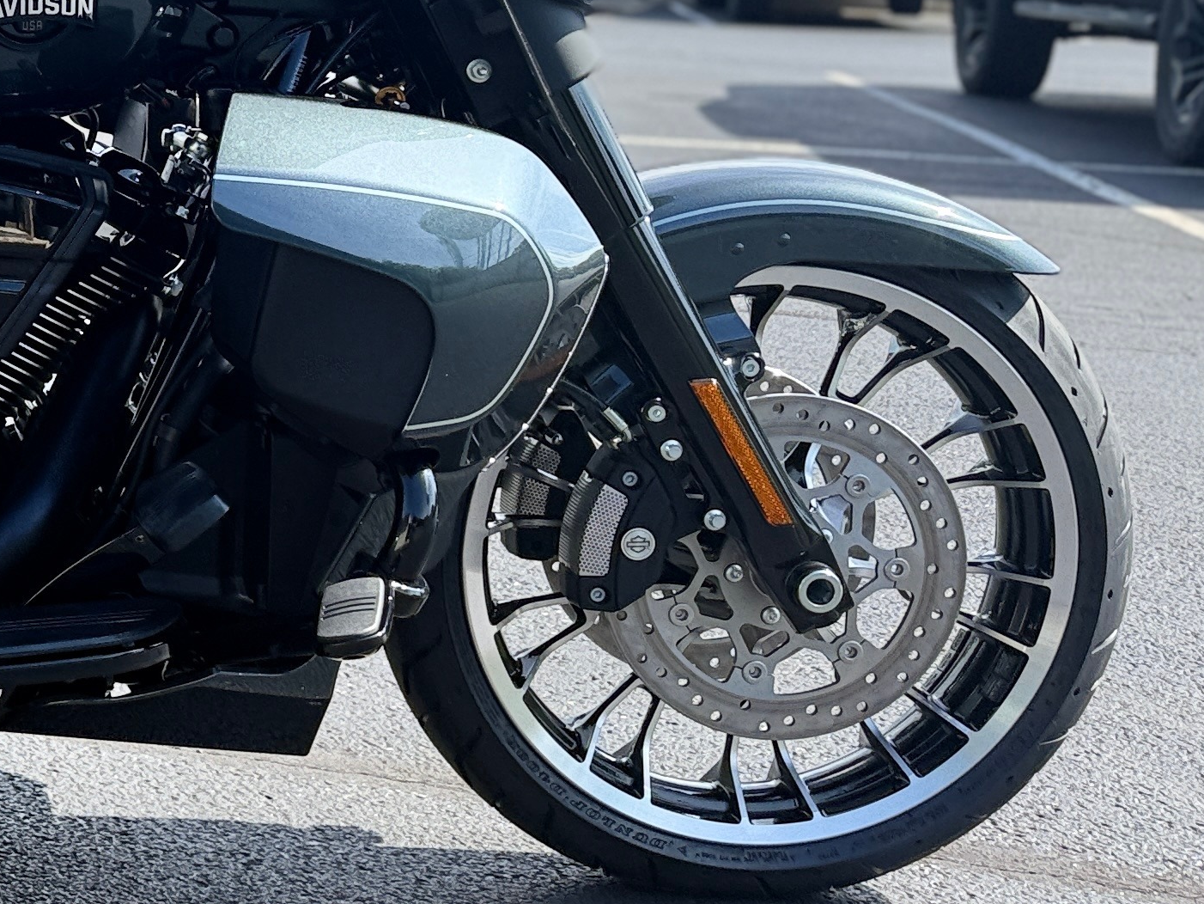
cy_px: 211
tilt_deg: -9.8
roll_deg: -2.7
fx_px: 2400
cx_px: -452
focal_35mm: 69
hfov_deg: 23.9
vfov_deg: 21.1
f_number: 1.78
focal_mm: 6.76
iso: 80
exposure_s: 1/1314
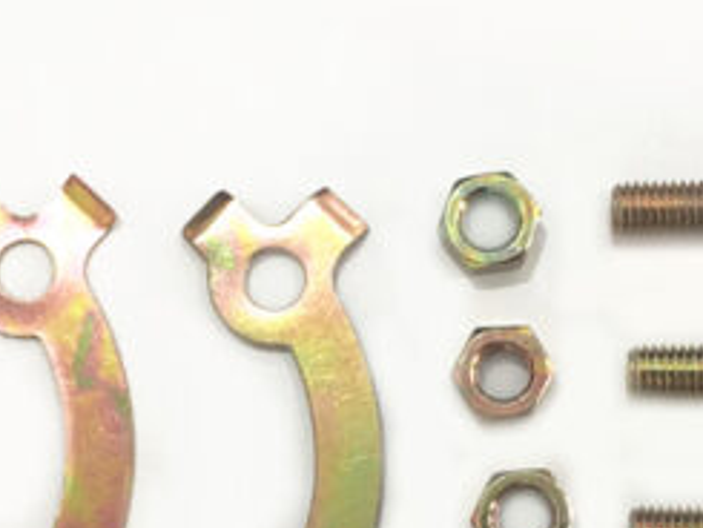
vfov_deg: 20.3
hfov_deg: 27.3
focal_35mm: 71
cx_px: 425
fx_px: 1443
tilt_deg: -85.4
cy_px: 479
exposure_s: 1/33
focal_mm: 4.15
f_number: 2.2
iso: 50
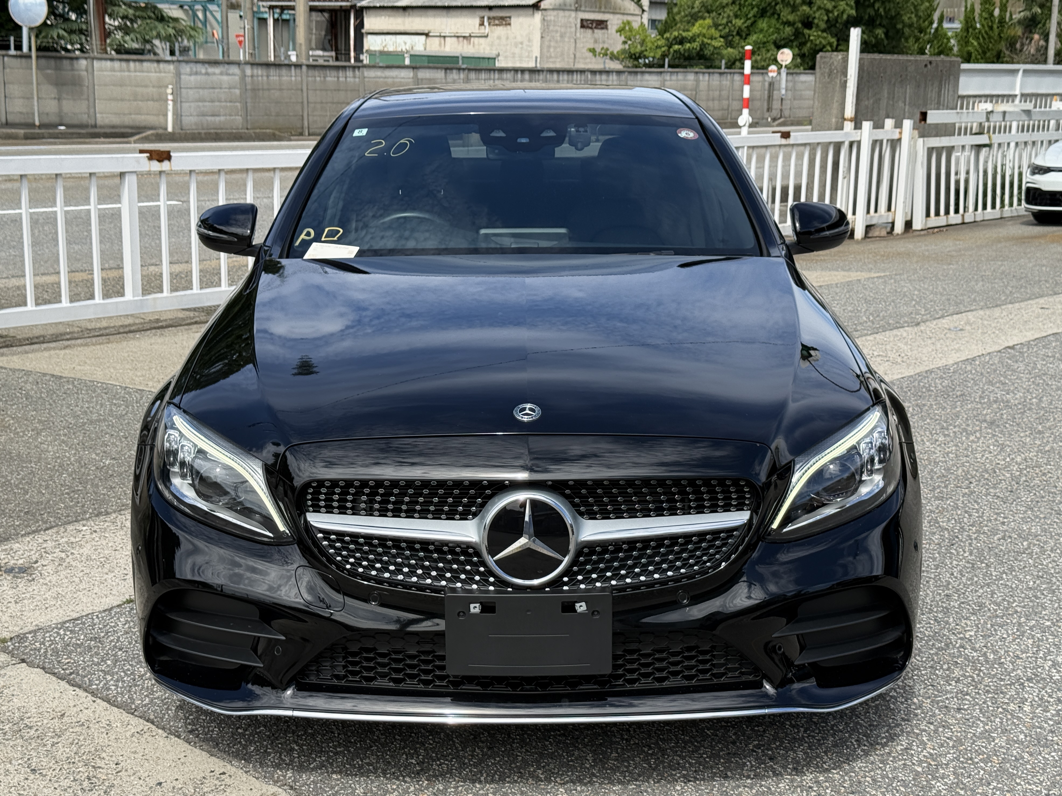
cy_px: 405
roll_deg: -1.2
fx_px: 1503
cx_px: 525
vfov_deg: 29.7
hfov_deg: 38.9
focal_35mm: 49
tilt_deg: -11.9
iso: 80
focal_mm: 6.76
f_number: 1.78
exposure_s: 1/3226
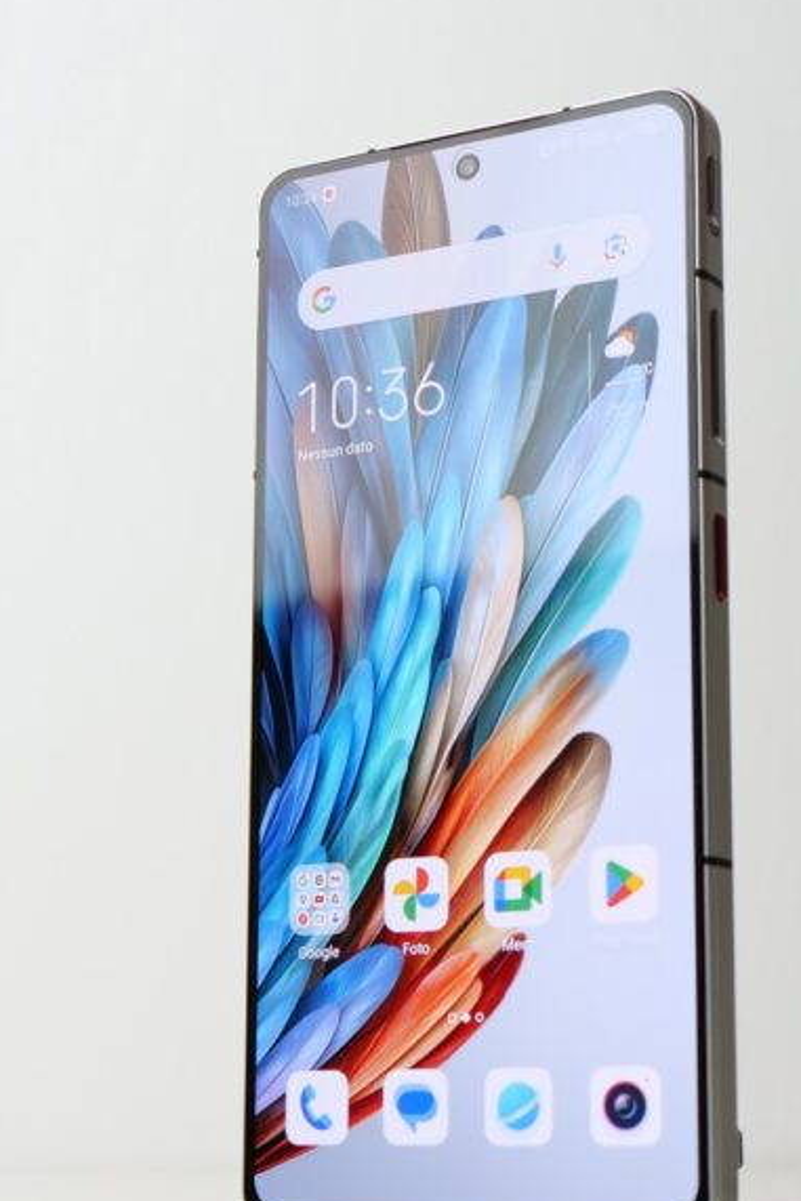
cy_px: 685
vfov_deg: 27.3
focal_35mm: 74
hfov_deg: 18.4
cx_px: 475
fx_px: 2468
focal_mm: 16
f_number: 2.5
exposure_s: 1/100
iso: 200
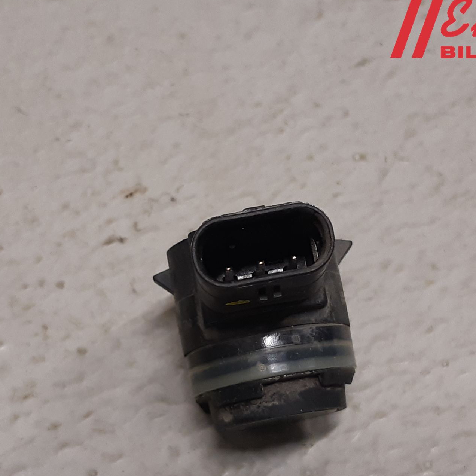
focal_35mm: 37
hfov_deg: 44.9
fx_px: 576
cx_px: 237
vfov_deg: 44.7
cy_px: 282
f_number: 1.7
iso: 125
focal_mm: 3.93
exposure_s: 1/50
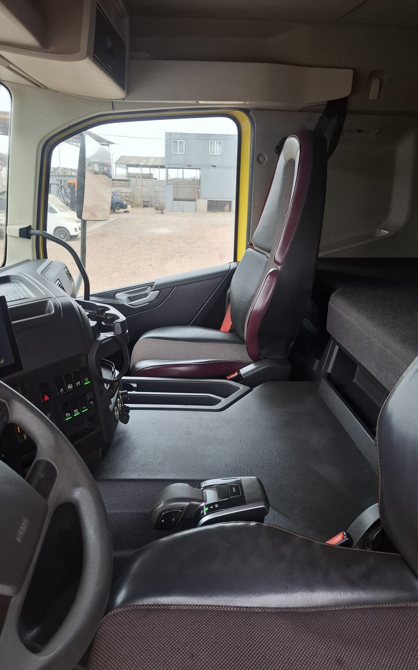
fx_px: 456
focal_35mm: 25
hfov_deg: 49.3
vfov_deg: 72.5
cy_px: 342
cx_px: 208
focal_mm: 5.54
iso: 250
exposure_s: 1/100
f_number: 1.8
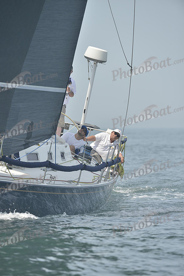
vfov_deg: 7.8
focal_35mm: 263
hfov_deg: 5.2
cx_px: 85
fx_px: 2015
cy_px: 150
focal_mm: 240
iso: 280
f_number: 6.3
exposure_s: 1/1000
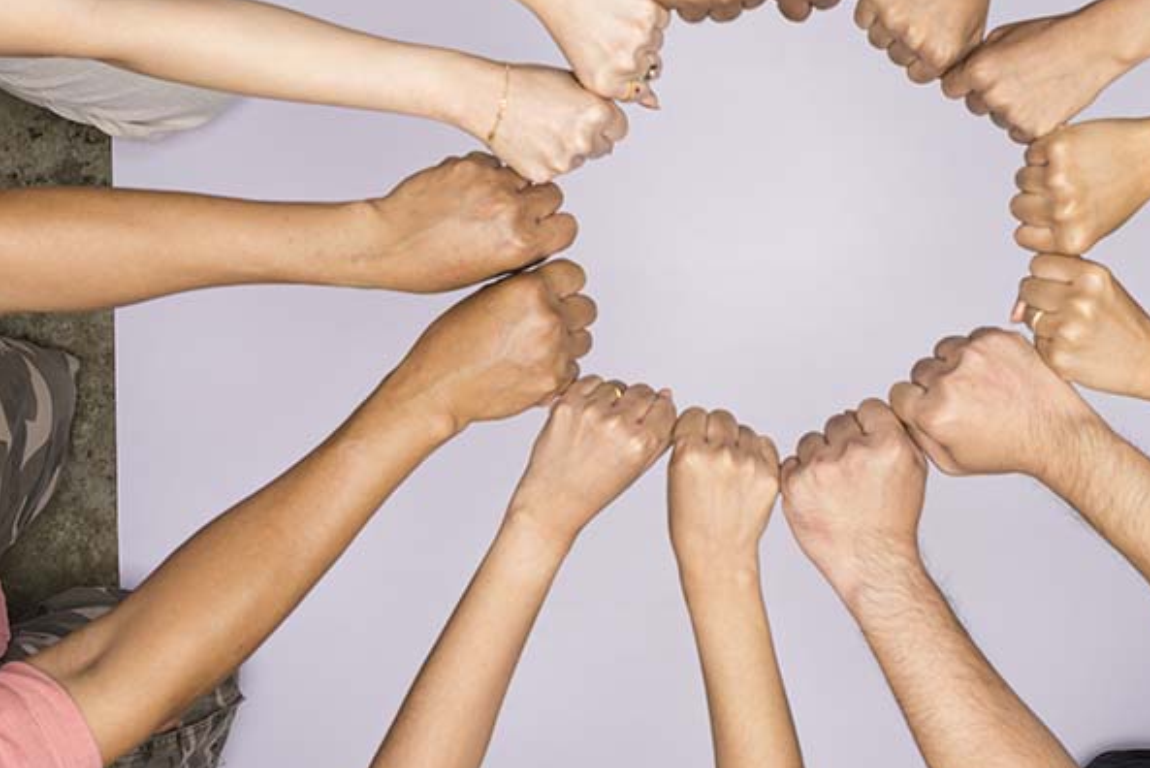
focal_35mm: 55
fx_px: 1758
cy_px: 198
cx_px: 770
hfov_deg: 35.9
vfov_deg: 24.4
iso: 64
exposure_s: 1/200
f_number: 7.1
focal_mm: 34
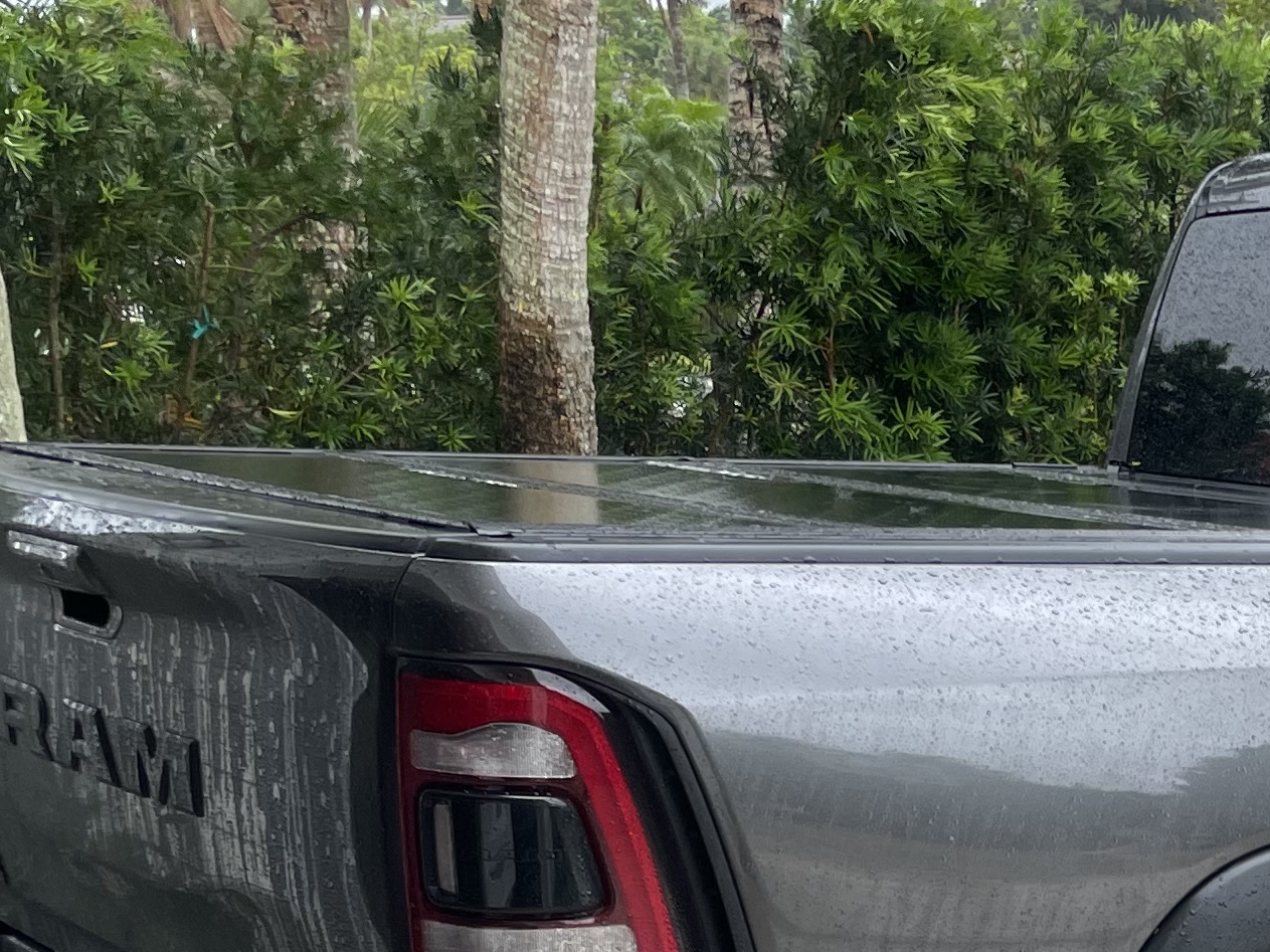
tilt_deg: -18.0
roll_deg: +0.7
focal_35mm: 83
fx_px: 3045
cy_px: 1193
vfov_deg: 16.9
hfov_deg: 21.5
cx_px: 1615
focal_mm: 4.2
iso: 32
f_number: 1.6
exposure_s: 1/128
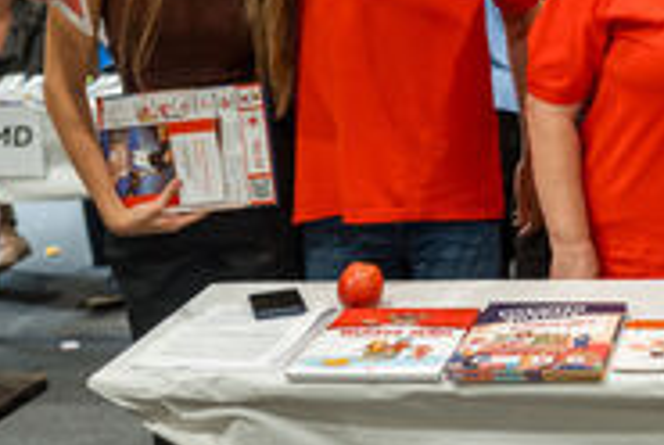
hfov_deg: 22.6
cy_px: 29
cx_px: 711
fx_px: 1570
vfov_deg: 15.9
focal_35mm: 85
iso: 640
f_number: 2.5
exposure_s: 1/250
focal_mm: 35
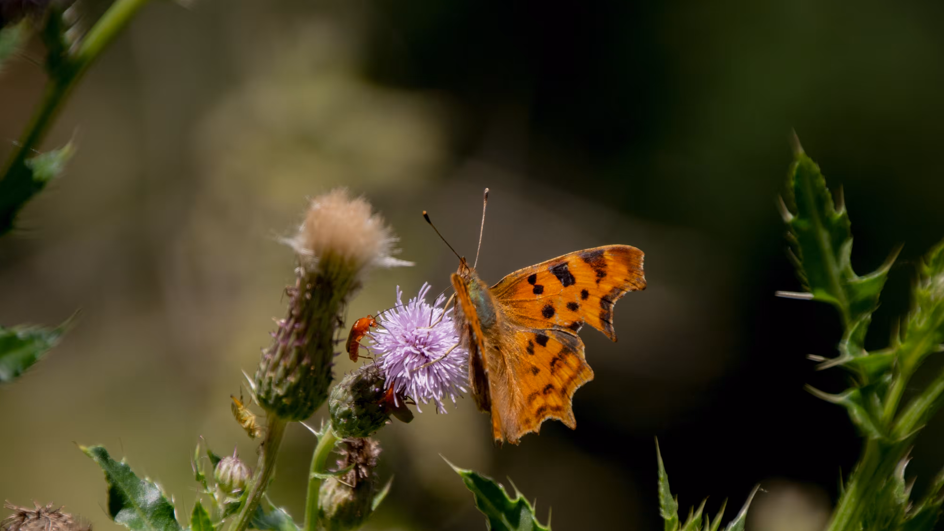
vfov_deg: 1.9
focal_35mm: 637
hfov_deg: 3.4
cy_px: 420
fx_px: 15945
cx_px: 472
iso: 400
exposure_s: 1/1000
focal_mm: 270
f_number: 6.3
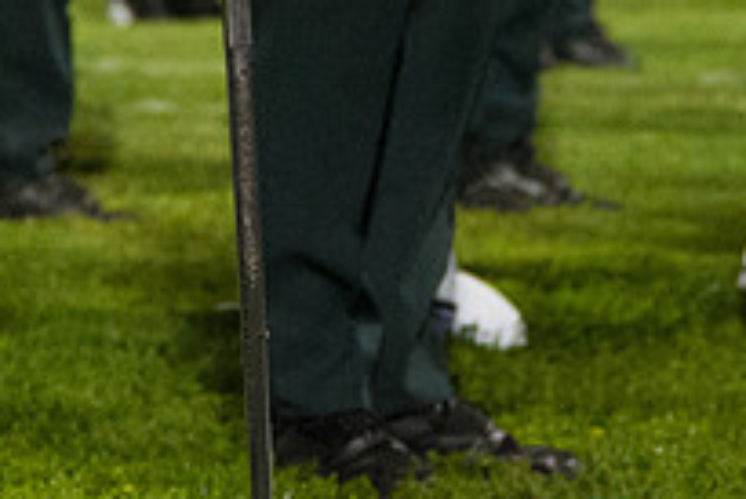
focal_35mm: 513
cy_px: 57
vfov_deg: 2.7
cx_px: 397
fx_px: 10638
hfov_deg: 4.0
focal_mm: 120
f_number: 5.6
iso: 9000
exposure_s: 1/160
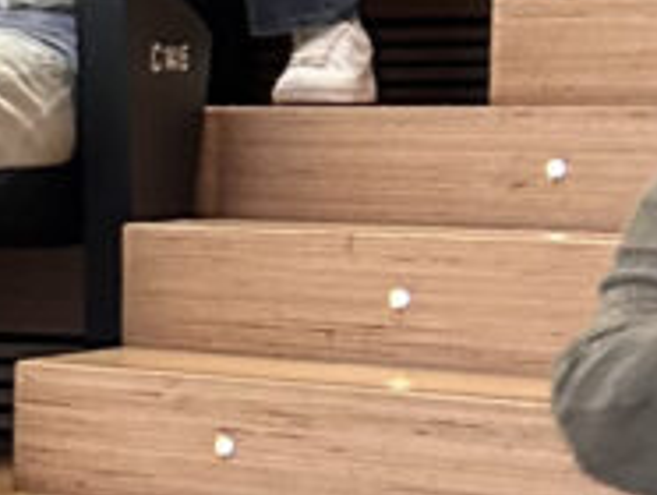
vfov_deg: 10.0
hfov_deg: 10.3
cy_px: 103
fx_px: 2832
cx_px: -1182
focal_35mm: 149
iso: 500
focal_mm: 5.7
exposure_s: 1/40
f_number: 1.5
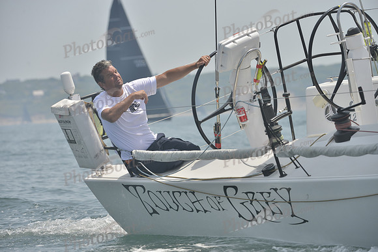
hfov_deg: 8.6
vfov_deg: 5.7
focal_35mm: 240
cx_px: 189
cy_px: 126
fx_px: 2520
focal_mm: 240
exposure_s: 1/1000
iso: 280
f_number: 7.1
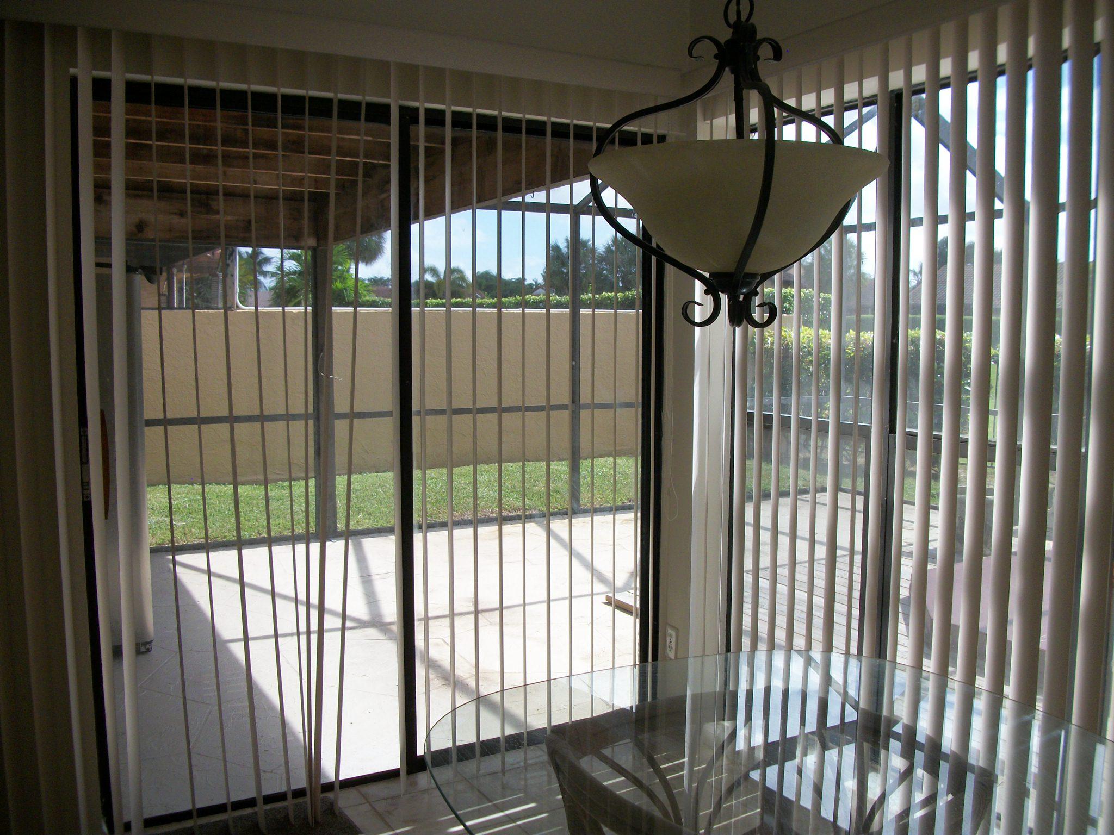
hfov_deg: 56.8
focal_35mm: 32
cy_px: 418
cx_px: 557
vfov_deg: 44.2
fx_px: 1030
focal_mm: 5.7
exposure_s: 1/60
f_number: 8.8
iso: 80
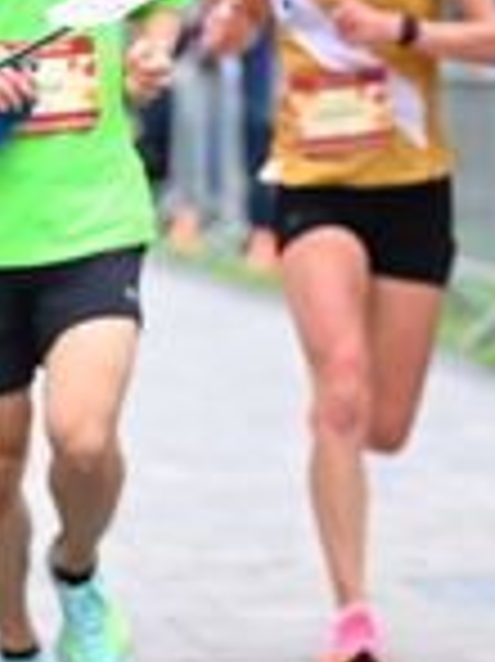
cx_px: -115
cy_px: 162
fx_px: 6339
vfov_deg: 6.0
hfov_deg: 4.5
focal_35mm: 332
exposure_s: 1/1250
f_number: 2.8
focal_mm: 92
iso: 1250
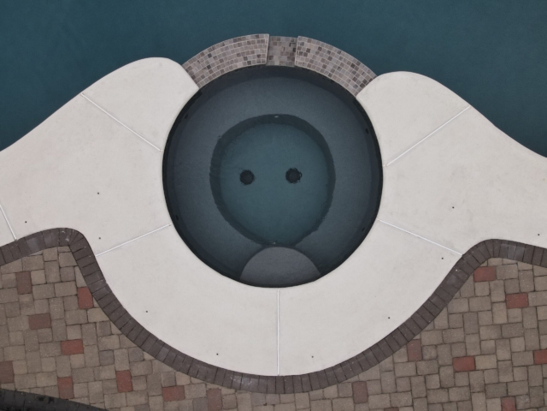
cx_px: 274
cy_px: 206
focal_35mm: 24
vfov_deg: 56.8
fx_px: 379
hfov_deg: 71.6
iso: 110
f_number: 2.8
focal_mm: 4.5
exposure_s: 1/25
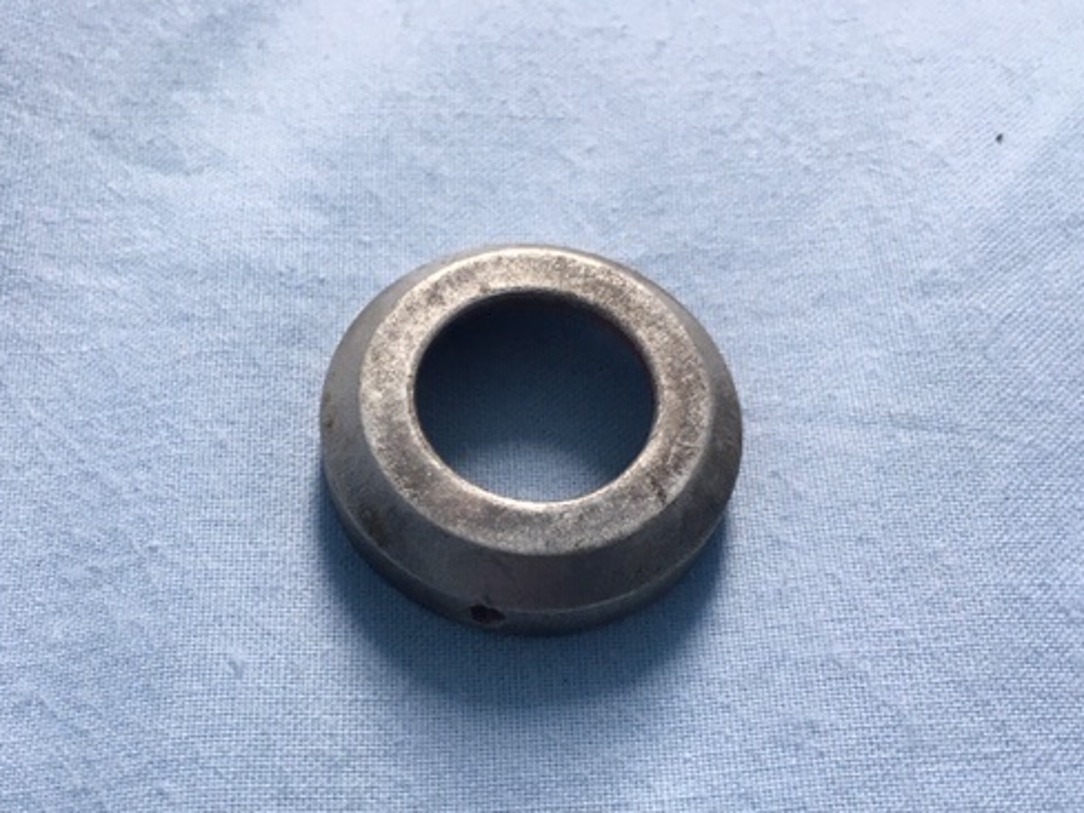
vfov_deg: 37.5
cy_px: 515
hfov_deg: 48.7
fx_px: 1190
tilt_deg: -65.3
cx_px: 438
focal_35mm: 38
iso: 40
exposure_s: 1/33
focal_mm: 4.15
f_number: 2.2
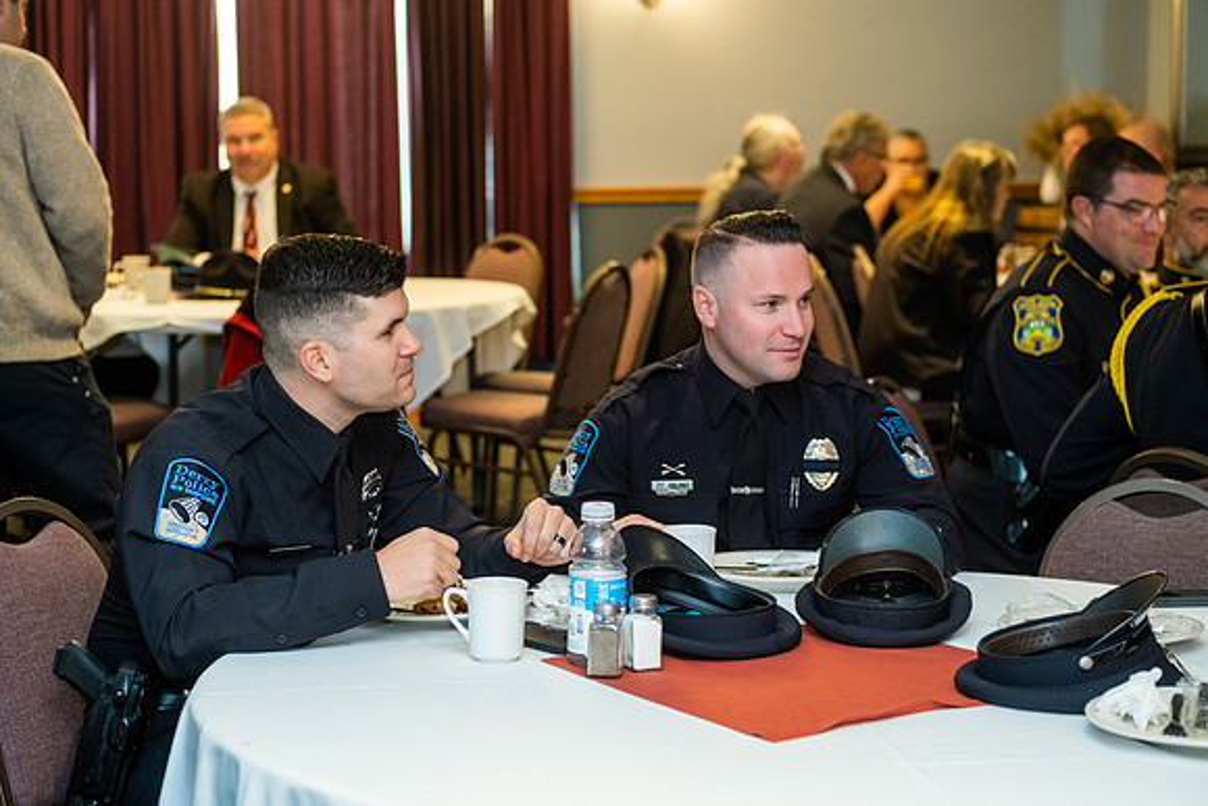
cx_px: 604
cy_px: 403
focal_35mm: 75
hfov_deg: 27.0
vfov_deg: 18.2
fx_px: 2517
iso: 1250
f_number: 2.5
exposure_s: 1/125
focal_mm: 50
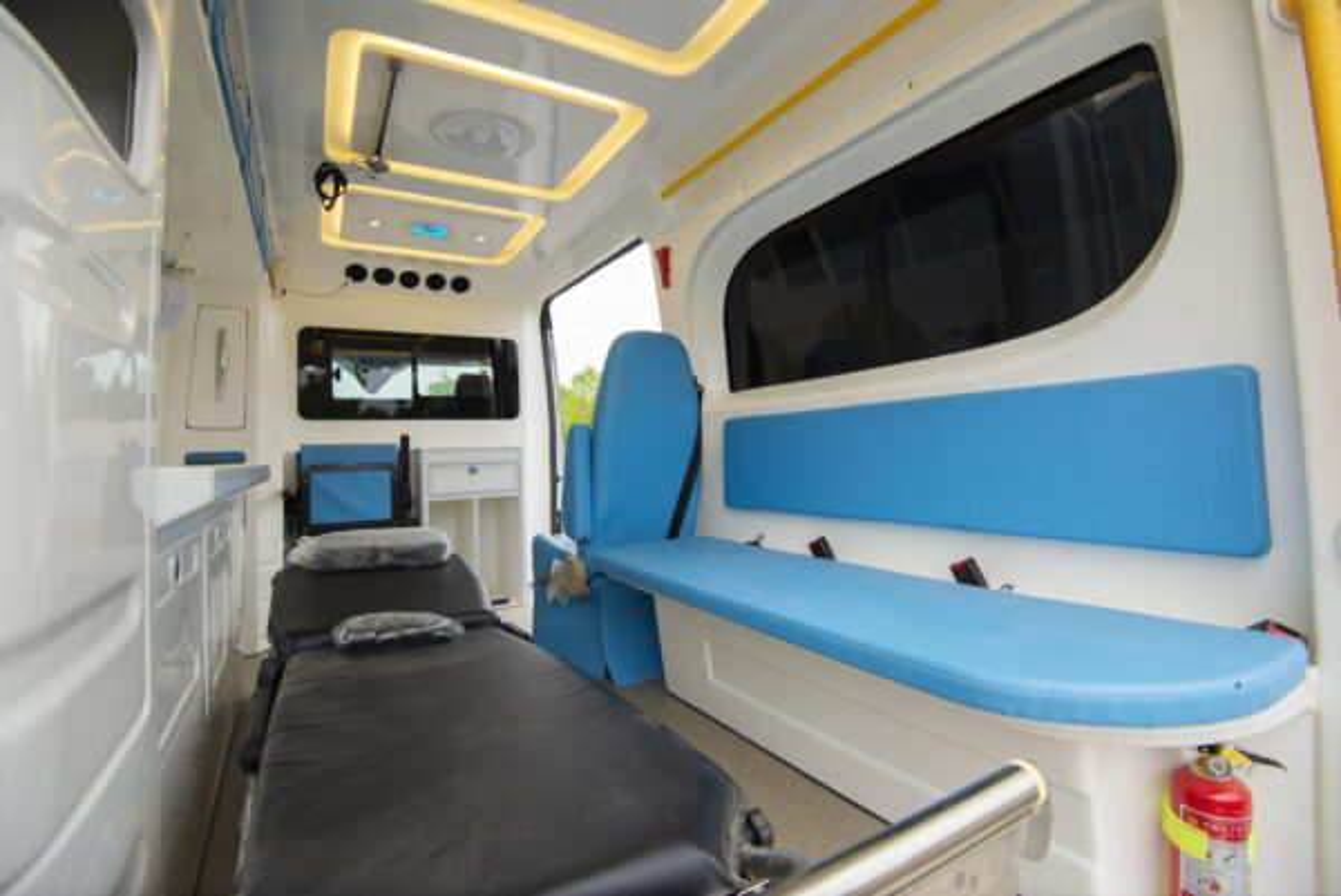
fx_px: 596
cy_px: 448
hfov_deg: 96.7
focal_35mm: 16
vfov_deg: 73.8
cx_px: 670
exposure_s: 1/320
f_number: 5
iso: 100
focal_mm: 16
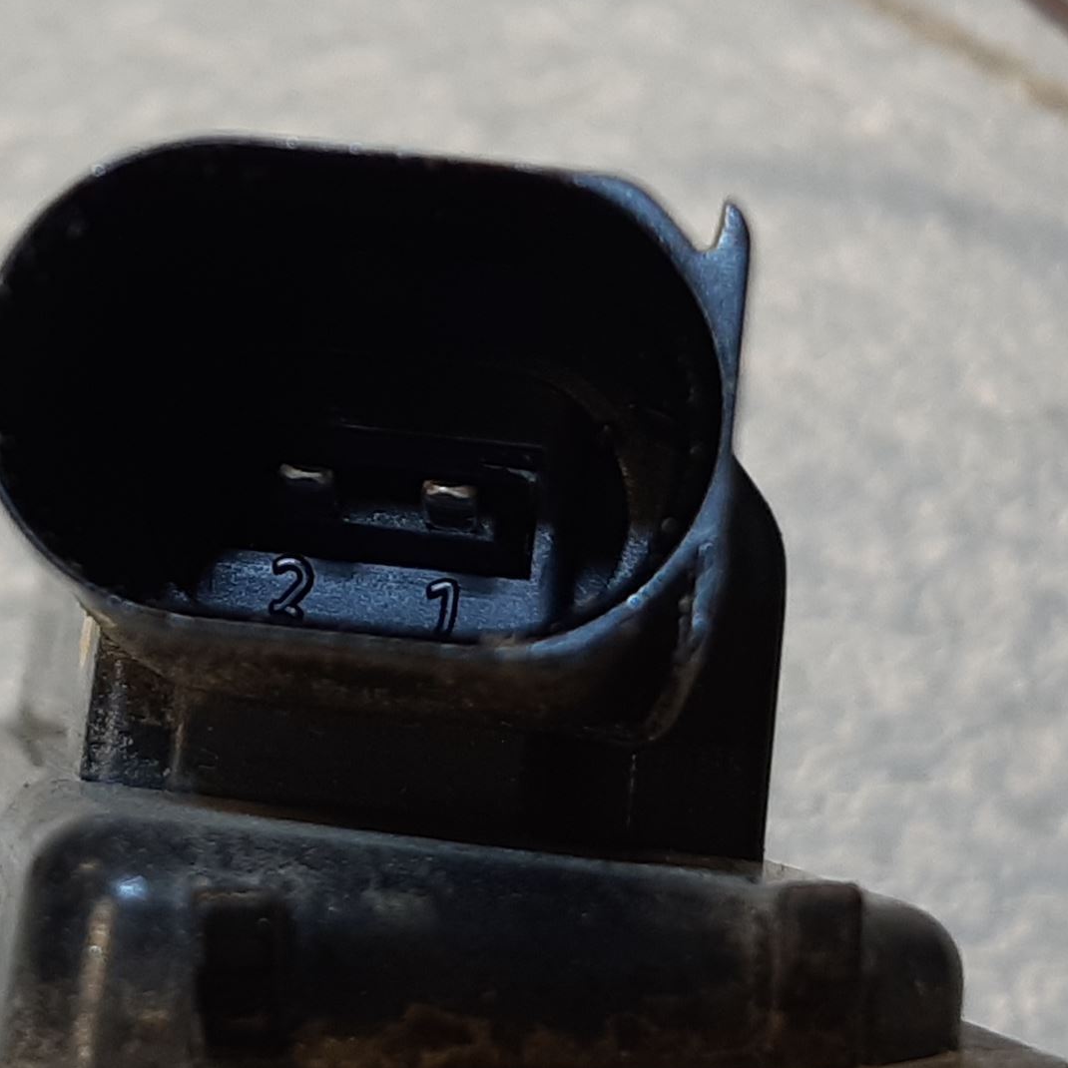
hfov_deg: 38.0
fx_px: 1536
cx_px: 382
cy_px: 455
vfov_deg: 38.3
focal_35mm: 44
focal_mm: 3.93
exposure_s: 1/50
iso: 40
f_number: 1.7
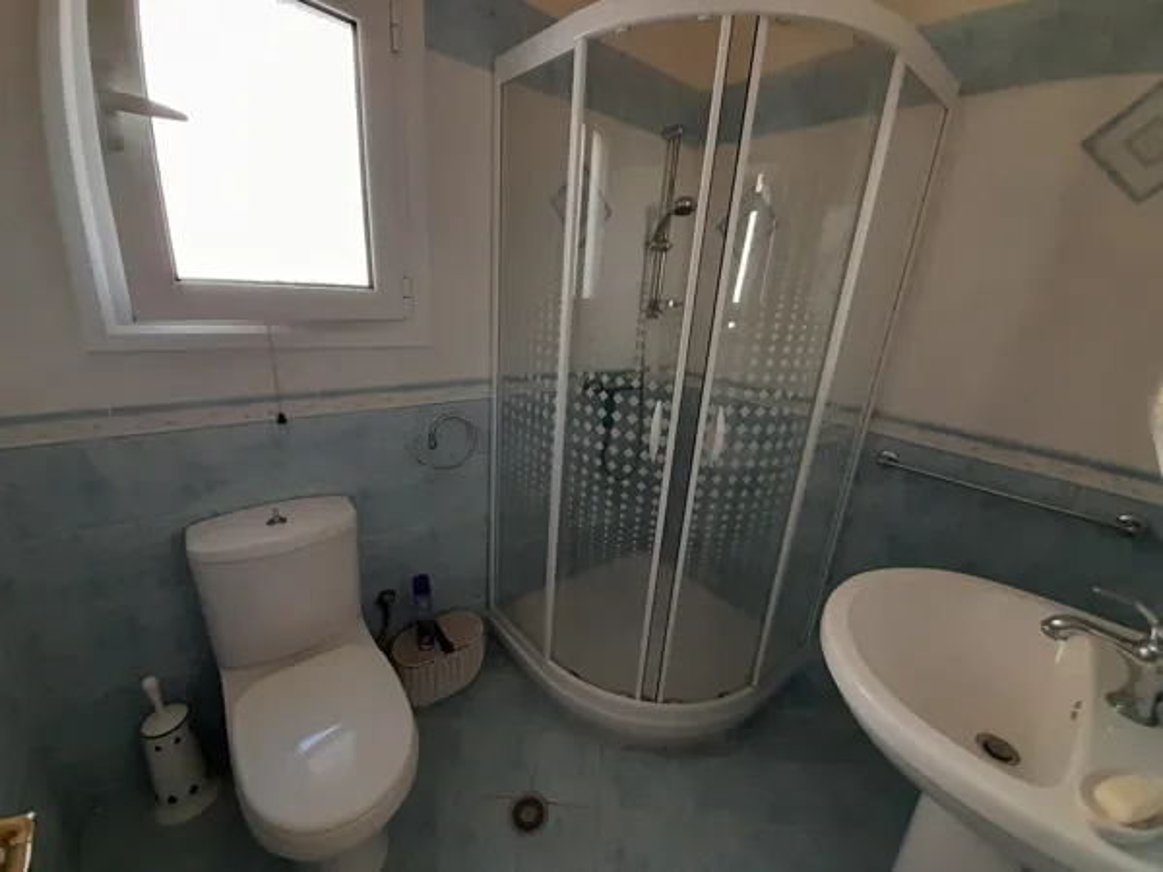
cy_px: 436
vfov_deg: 89.9
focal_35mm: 13
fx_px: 437
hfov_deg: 106.2
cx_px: 582
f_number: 2.2
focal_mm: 1.13
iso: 125
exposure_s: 1/50
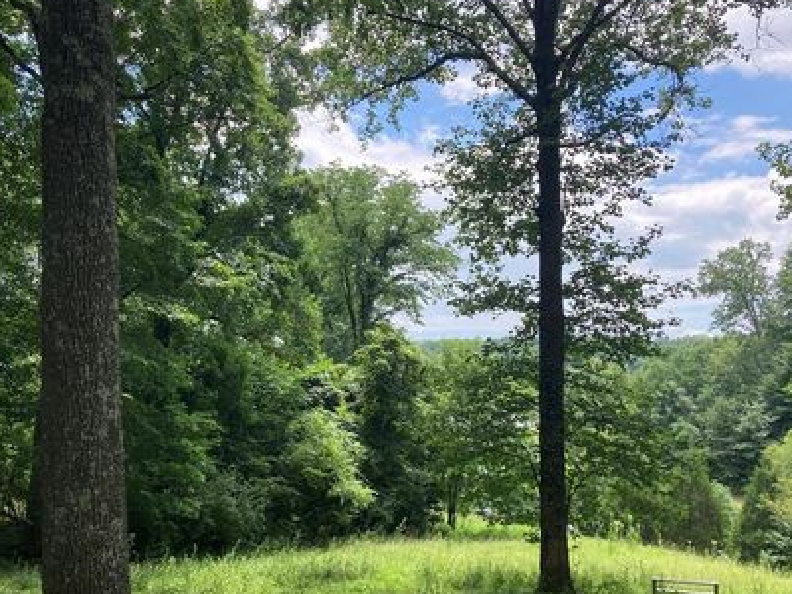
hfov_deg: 52.6
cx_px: 382
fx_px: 801
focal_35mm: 35
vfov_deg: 40.6
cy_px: 342
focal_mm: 3.99
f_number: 1.8
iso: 20
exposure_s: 1/714
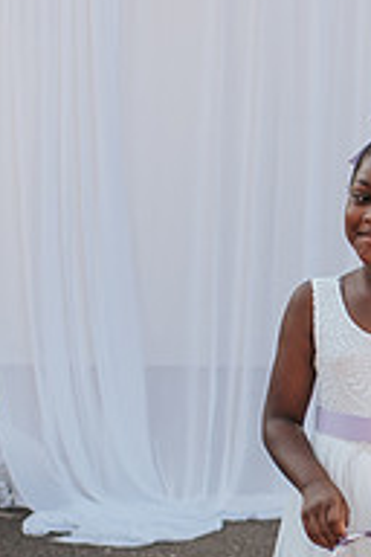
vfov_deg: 10.5
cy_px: 353
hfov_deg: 7.0
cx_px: 410
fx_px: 3030
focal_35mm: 196
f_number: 2.8
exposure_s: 1/1250
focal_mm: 35
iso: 100
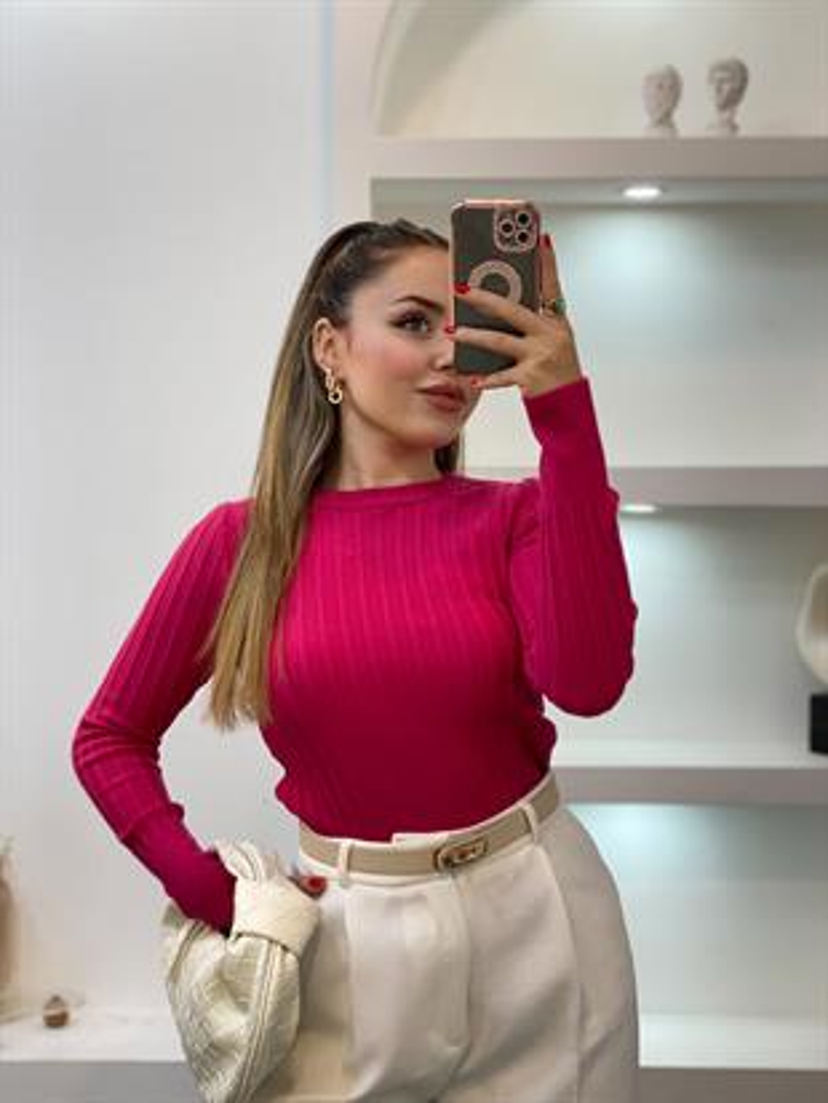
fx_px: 1658
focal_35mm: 52
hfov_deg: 28.0
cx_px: 414
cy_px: 552
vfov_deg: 36.8
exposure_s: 1/100
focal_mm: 6
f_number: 2
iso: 80
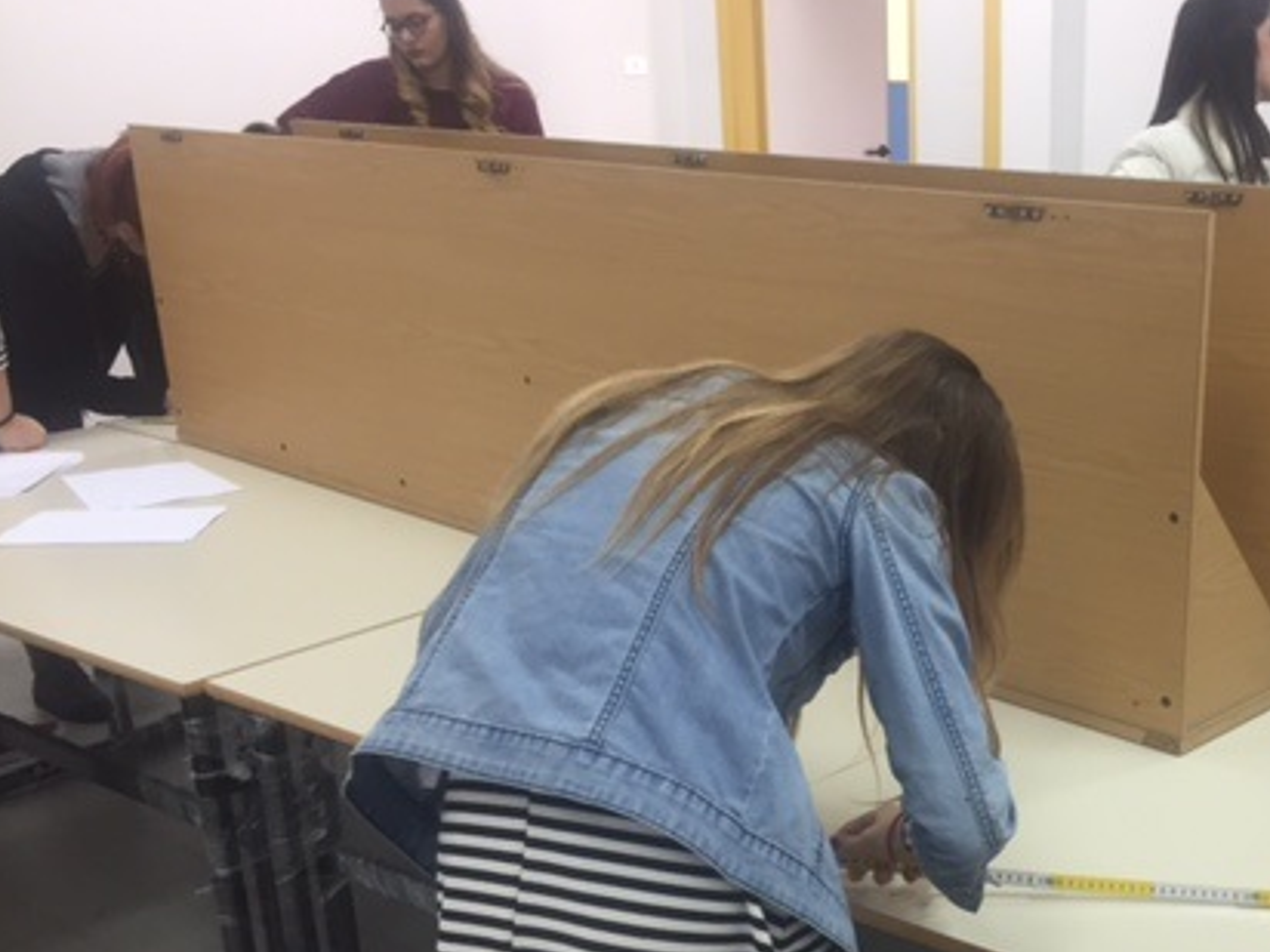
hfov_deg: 40.7
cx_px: 974
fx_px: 1651
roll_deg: -0.3
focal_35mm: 45
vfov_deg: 31.8
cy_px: 659
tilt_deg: -20.4
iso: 100
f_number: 2.2
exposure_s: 1/33
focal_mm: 4.15
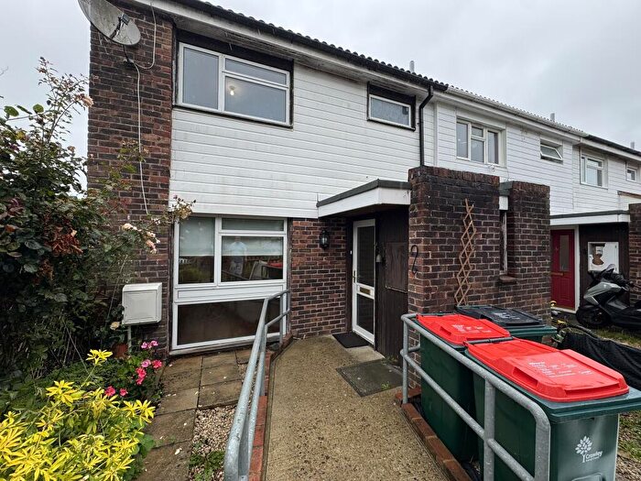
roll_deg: -1.1
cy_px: 240
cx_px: 320
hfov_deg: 102.1
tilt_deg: +0.9
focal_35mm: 14
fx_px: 259
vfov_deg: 85.7
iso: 40
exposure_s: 1/304
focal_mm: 2.22
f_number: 2.2
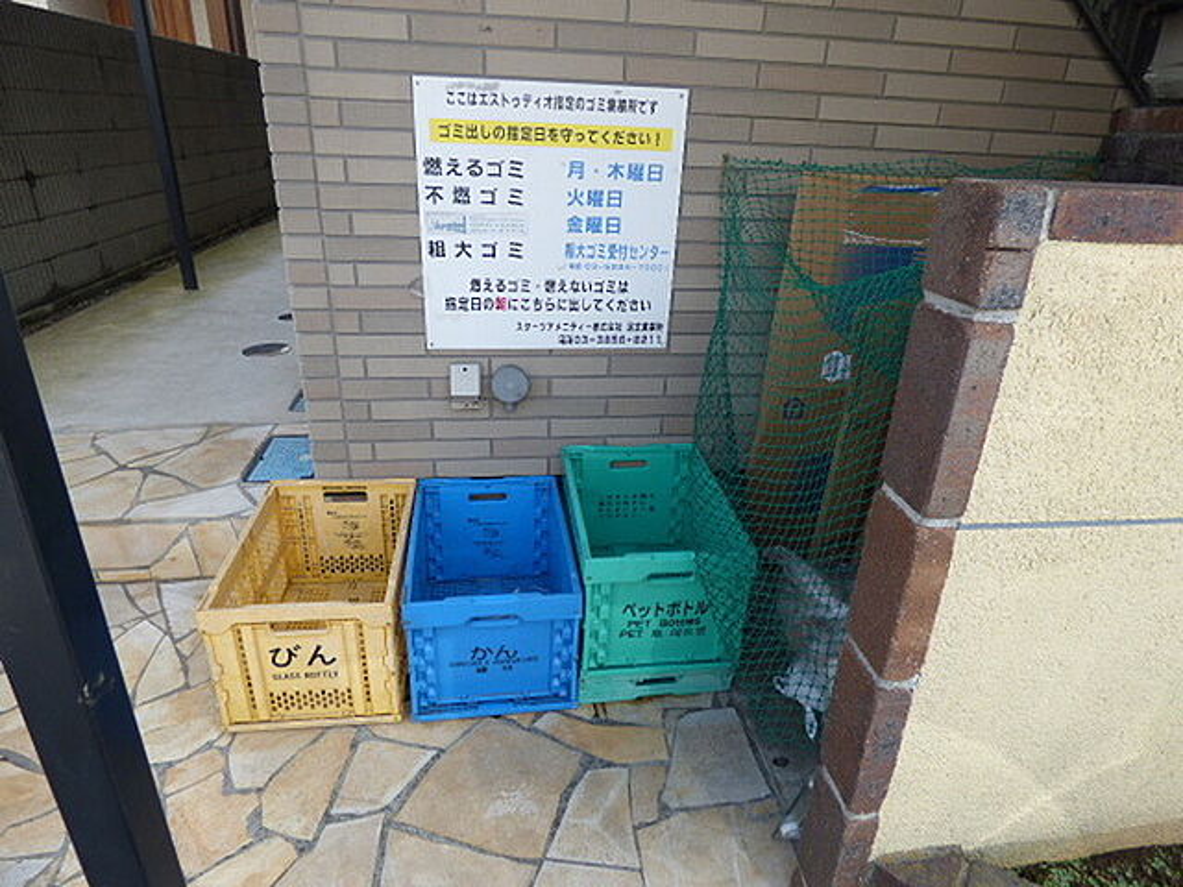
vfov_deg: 66.0
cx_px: 592
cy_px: 444
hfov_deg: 81.7
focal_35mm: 20
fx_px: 683
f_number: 2.8
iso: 100
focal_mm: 3.58
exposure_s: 1/400
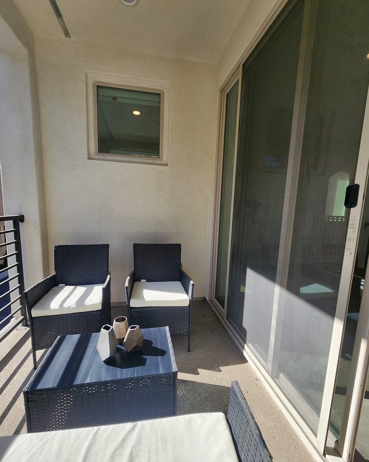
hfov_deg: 88.0
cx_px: 184
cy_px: 238
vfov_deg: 100.7
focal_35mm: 14
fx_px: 191
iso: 50
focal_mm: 2.2
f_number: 2.2
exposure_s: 1/1016
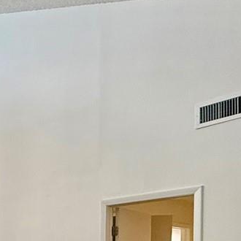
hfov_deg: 24.4
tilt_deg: -2.0
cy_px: 294
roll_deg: +0.0
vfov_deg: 25.5
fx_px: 473
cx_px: -84
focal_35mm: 60
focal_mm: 2.22
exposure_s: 1/120
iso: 250
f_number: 2.2
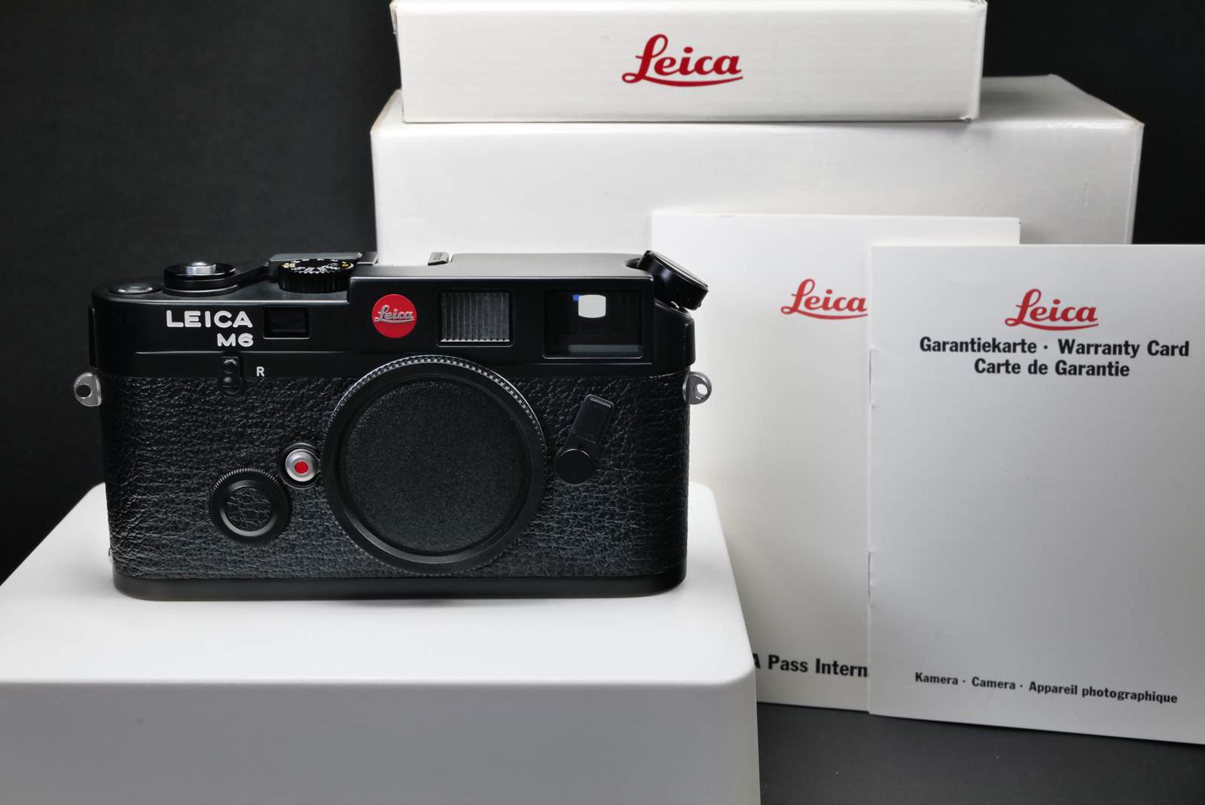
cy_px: 402
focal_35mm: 49
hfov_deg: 40.3
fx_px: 1641
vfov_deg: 27.5
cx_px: 602
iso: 800
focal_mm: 49
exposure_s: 1/20
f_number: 22
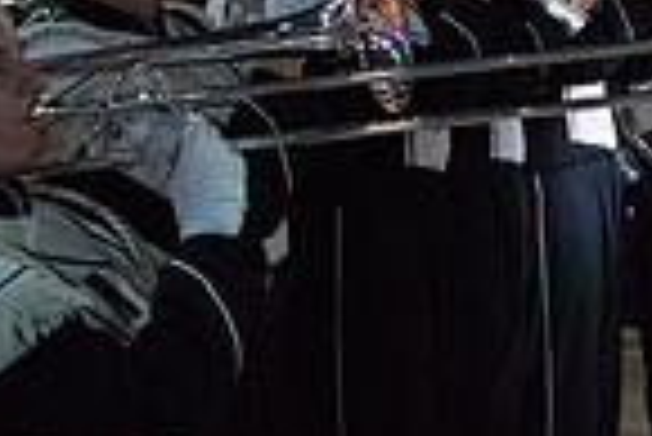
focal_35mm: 96
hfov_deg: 16.7
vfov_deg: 14.3
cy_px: 142
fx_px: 1740
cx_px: 1255
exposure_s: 1/1250
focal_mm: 24
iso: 12800
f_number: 5.6
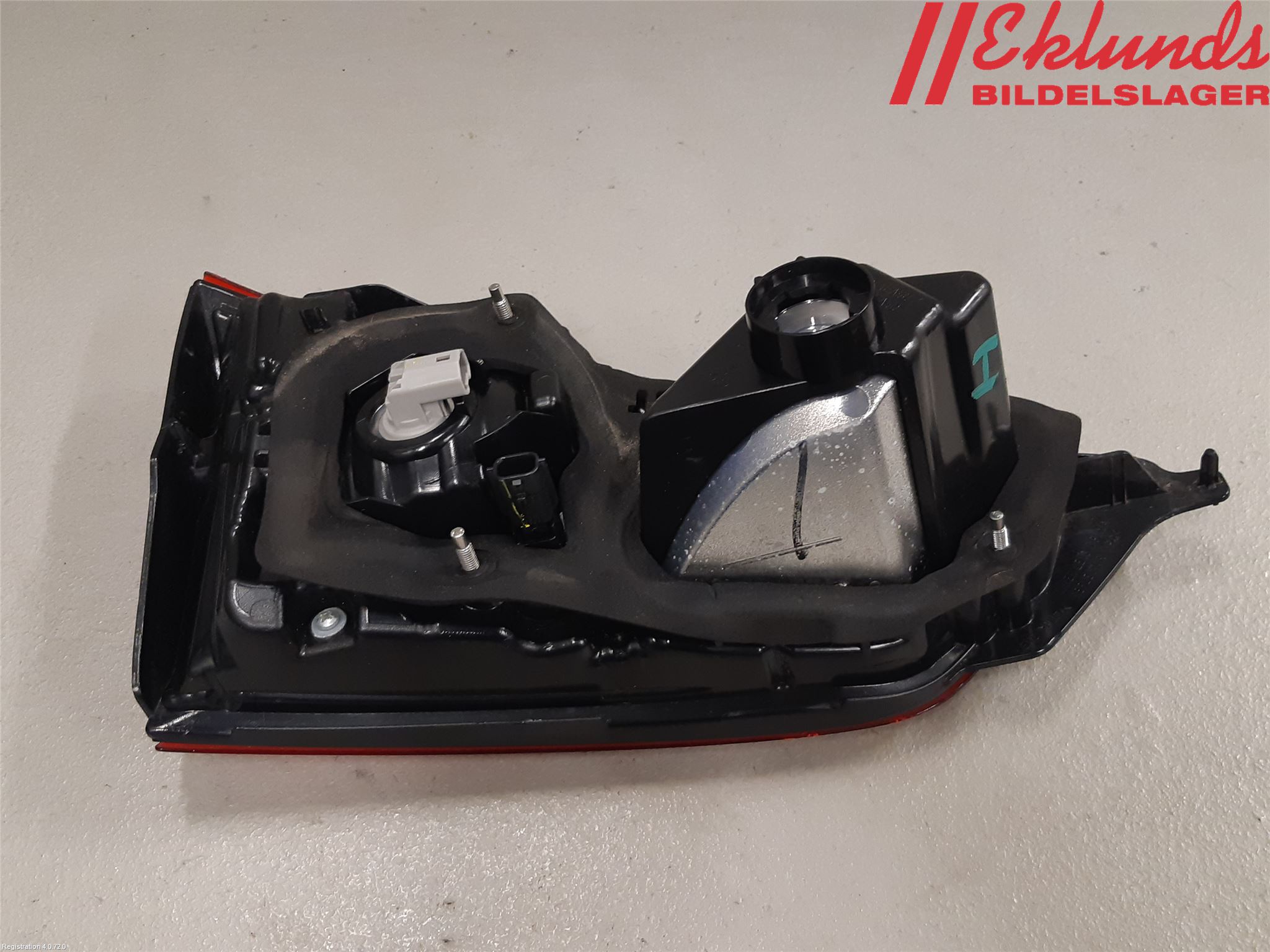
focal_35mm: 26
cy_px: 476
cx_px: 635
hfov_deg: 67.3
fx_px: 954
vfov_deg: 53.1
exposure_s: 1/50
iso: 160
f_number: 1.7
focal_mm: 3.93
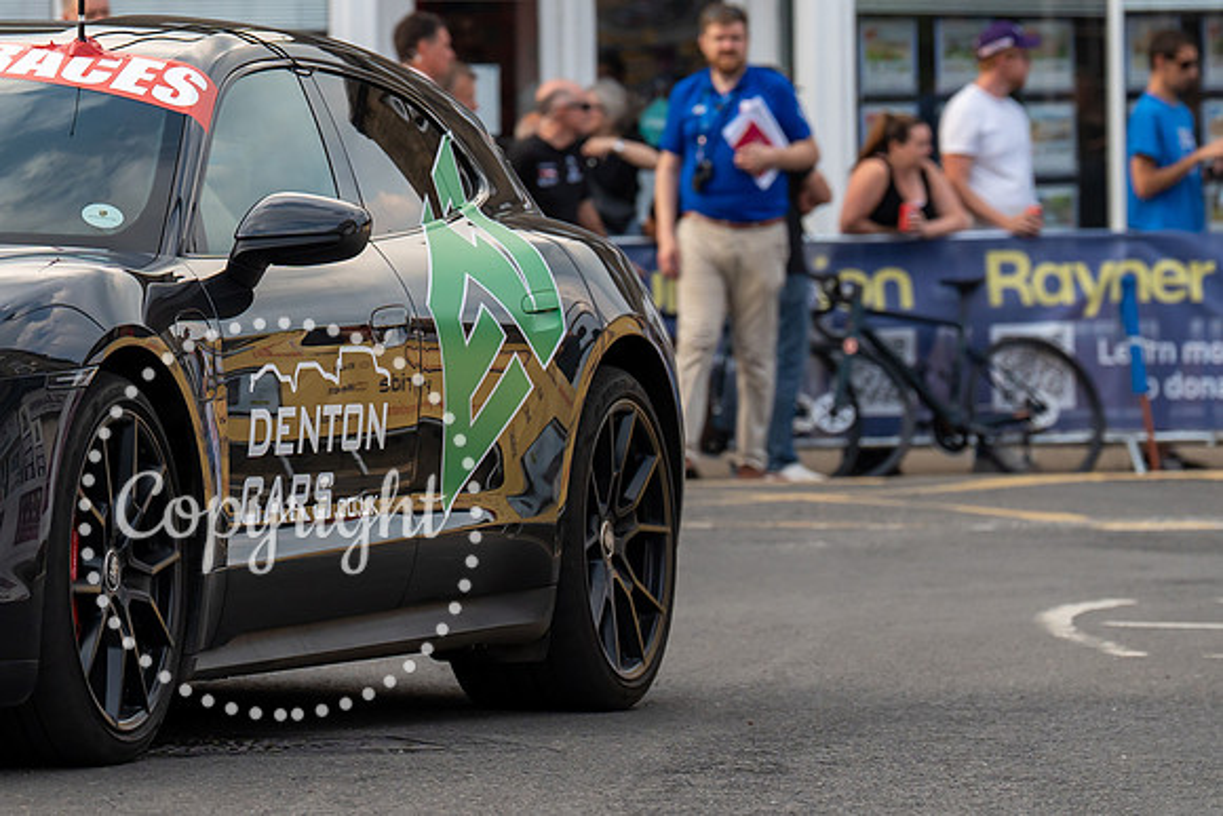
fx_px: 9718
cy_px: 318
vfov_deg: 4.8
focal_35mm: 286
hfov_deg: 7.2
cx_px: -82
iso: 500
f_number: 4.5
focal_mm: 134
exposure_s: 1/1000
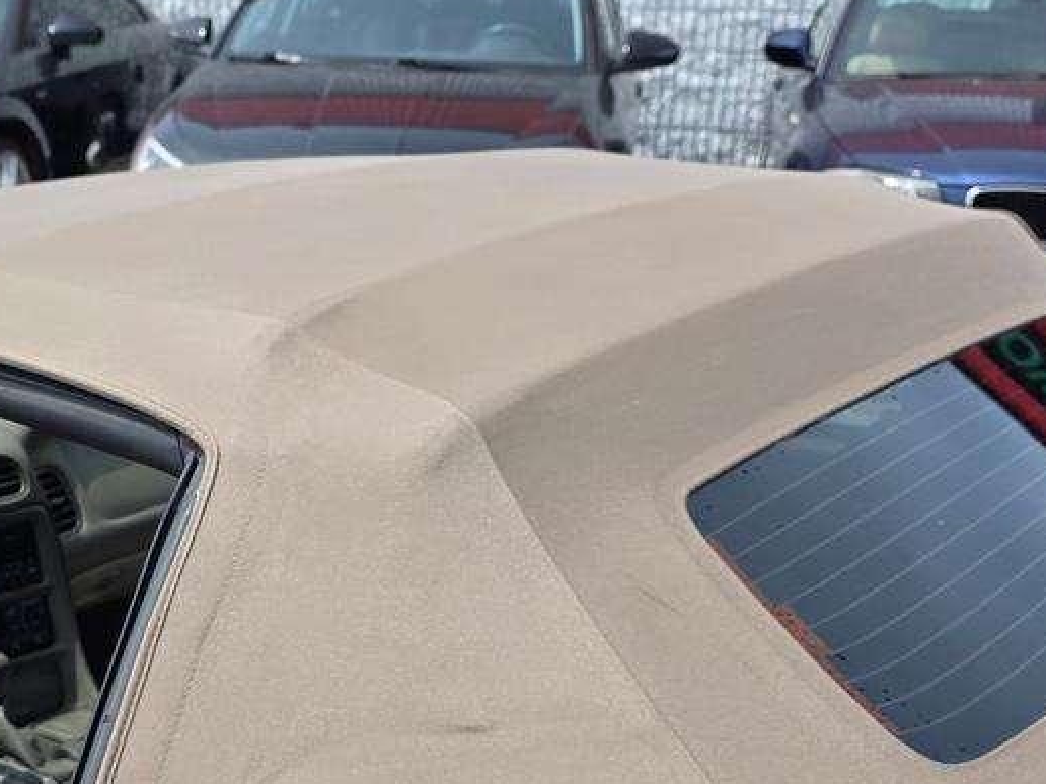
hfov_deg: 33.0
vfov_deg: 25.2
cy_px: 630
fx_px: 1722
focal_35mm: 57
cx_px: 233
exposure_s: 1/3483
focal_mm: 6.3
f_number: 1.7
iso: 80
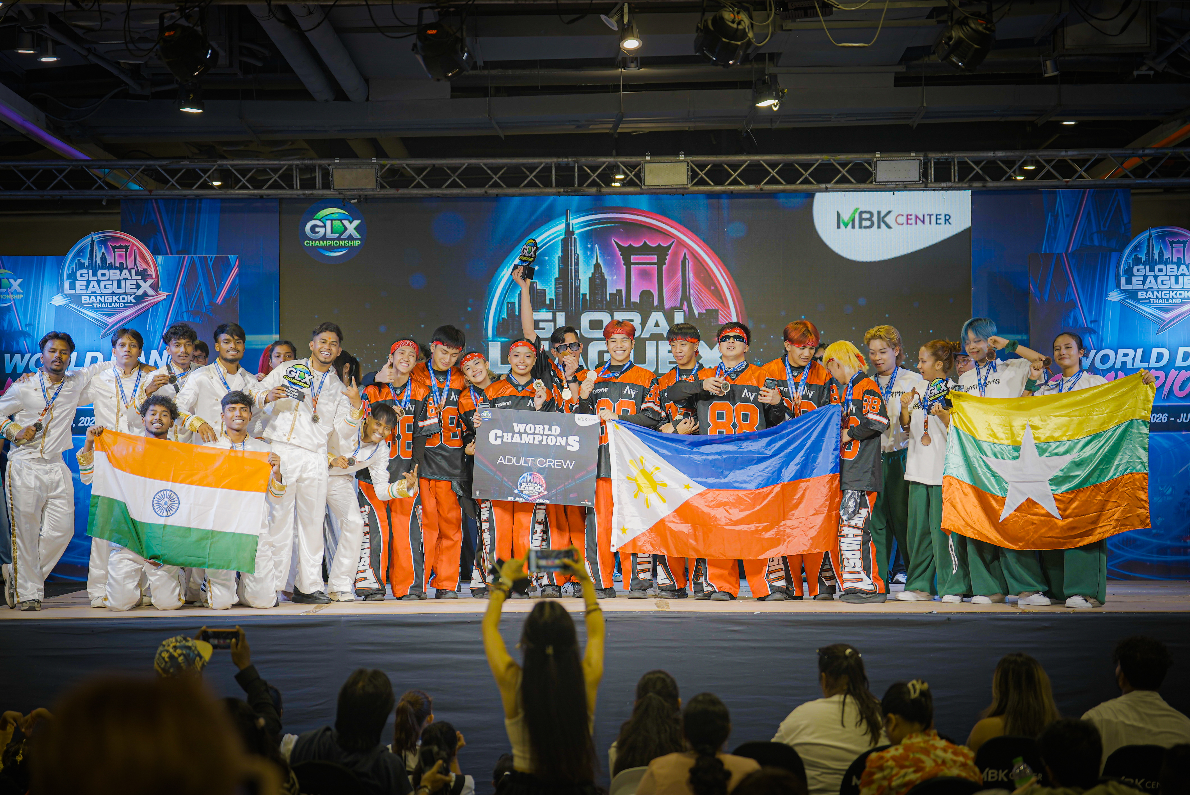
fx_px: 2778
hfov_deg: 24.2
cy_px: 398
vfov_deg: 16.3
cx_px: 595
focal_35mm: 84
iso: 160
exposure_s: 1/125
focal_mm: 84
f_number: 2.8
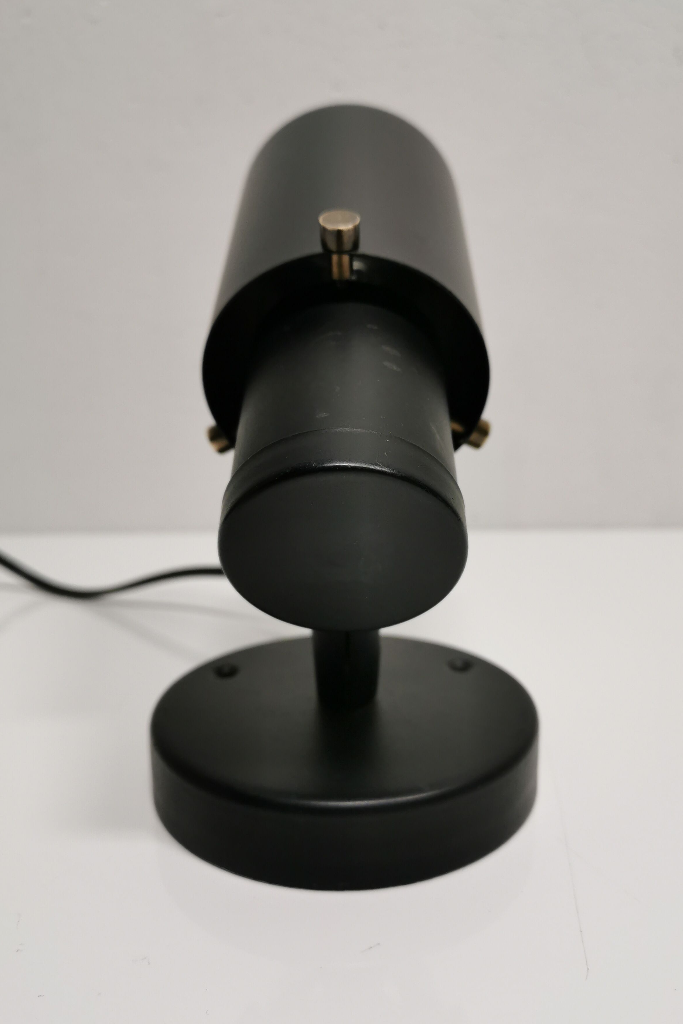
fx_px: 825
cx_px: 367
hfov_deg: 44.9
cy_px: 518
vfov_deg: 63.7
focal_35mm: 29
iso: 100
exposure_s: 1/100
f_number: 1.8
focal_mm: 5.58
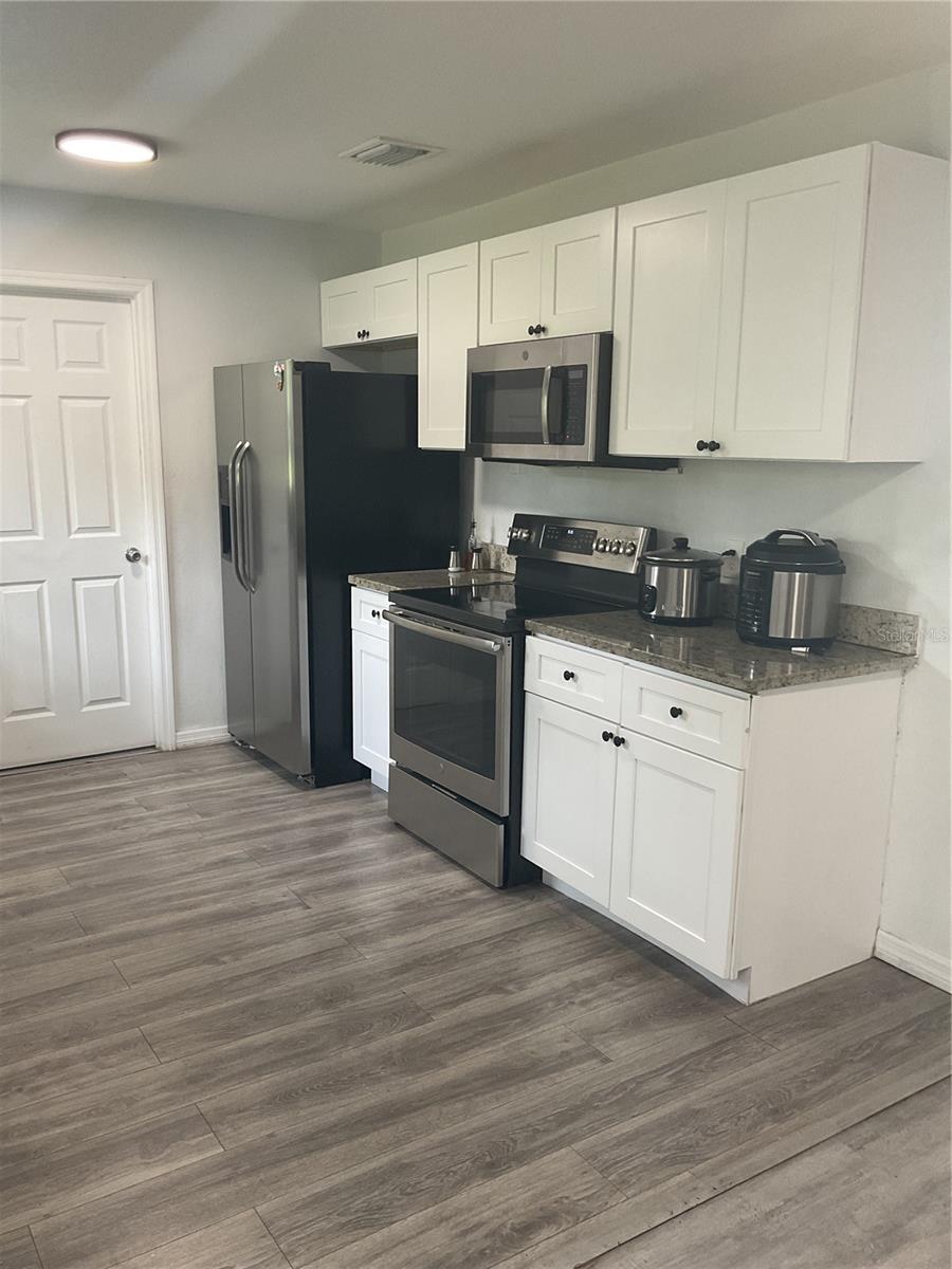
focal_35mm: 29
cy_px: 634
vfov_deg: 61.7
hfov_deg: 48.2
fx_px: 1063
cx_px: 476
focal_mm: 3
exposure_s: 1/60
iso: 80
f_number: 1.8
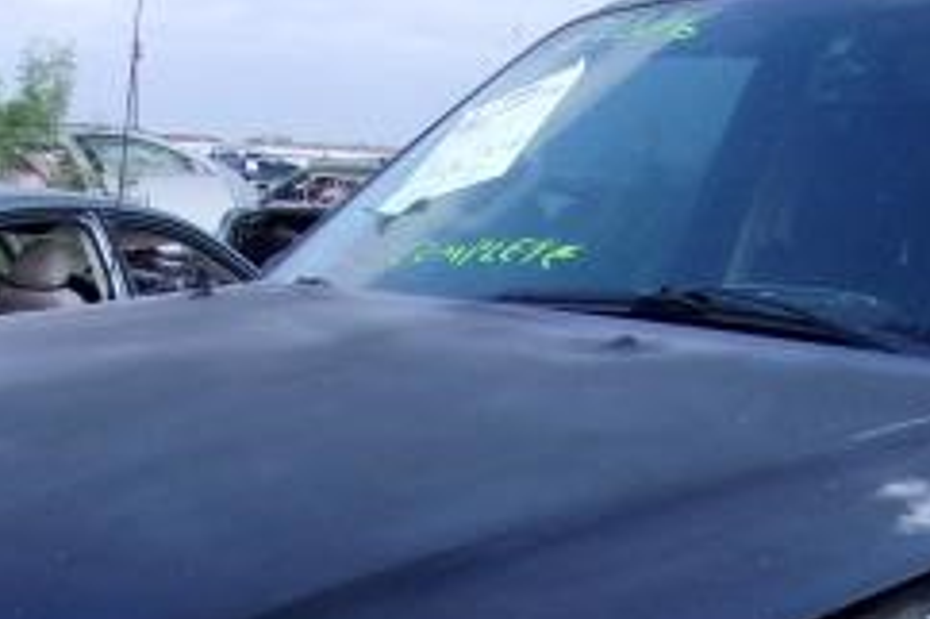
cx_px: 600
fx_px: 2401
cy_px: 807
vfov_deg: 14.1
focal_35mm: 93
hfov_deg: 21.9
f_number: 10.4
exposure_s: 1/100
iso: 200
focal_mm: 4.9
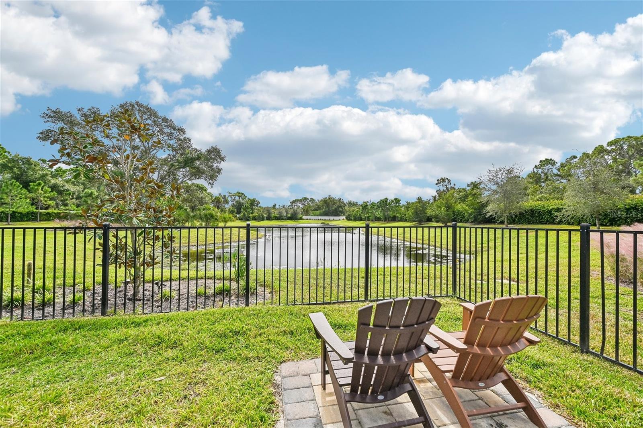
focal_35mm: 14
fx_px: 250
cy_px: 214
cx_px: 322
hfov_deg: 104.3
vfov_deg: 81.2
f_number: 8
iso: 400
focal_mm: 14
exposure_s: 1/2000
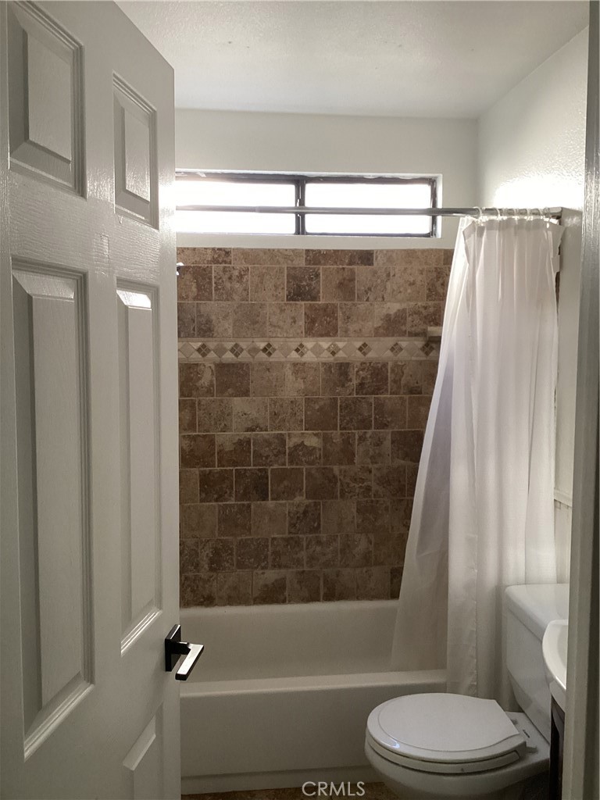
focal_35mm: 31
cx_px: 300
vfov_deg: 58.4
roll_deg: -0.3
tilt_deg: -5.9
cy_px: 400
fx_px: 716
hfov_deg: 45.4
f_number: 2.4
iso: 250
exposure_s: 1/60
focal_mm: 3.3
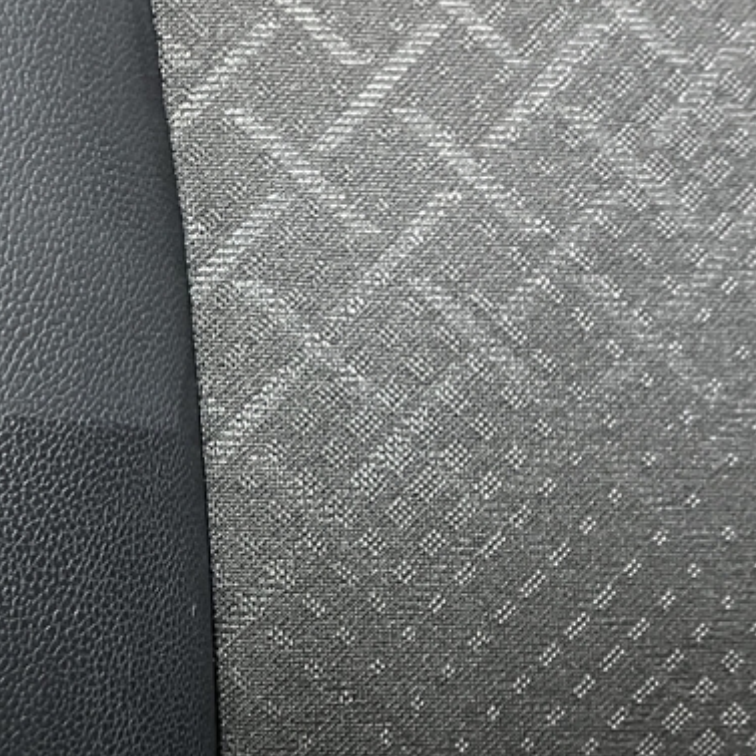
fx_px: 1927
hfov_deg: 22.0
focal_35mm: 78
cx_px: 182
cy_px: 461
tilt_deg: -13.4
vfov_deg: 22.2
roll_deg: +1.0
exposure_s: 1/40
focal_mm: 5.1
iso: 500
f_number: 1.6
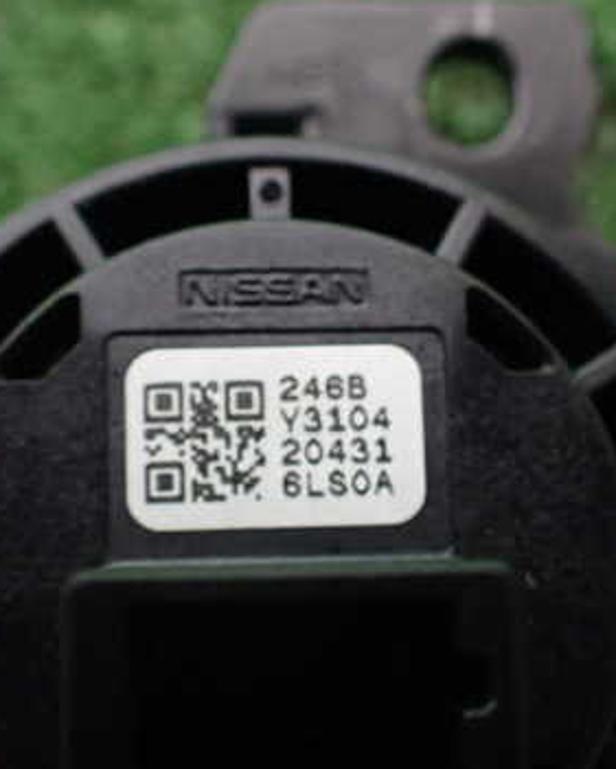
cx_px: 313
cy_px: 434
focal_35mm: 50
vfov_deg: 37.3
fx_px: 1139
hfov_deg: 30.3
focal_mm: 5.4
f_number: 2.3
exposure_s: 1/30
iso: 800
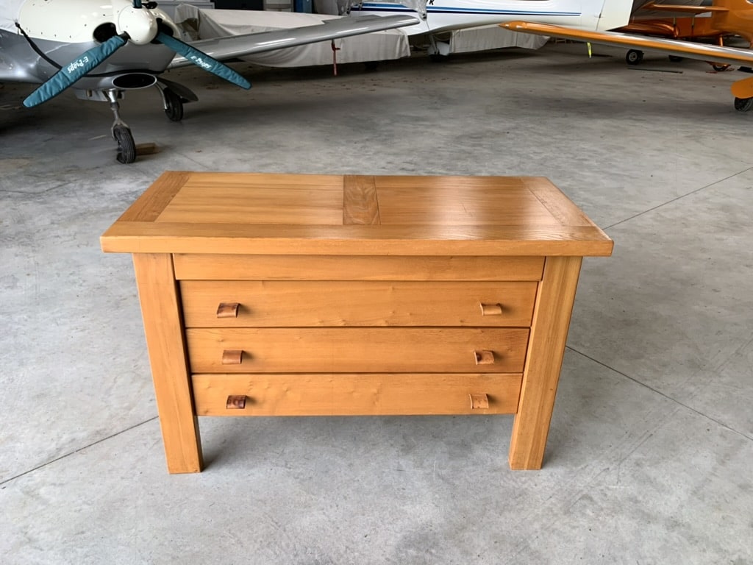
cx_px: 376
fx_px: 566
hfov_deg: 67.3
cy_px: 282
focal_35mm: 26
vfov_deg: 53.1
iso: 80
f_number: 1.8
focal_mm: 4.25
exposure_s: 1/121
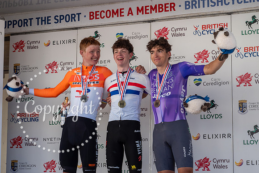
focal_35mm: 86
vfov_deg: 15.8
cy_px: 116
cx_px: 121
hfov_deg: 23.6
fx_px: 621
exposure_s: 1/250
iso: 125
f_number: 7.1
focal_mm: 55
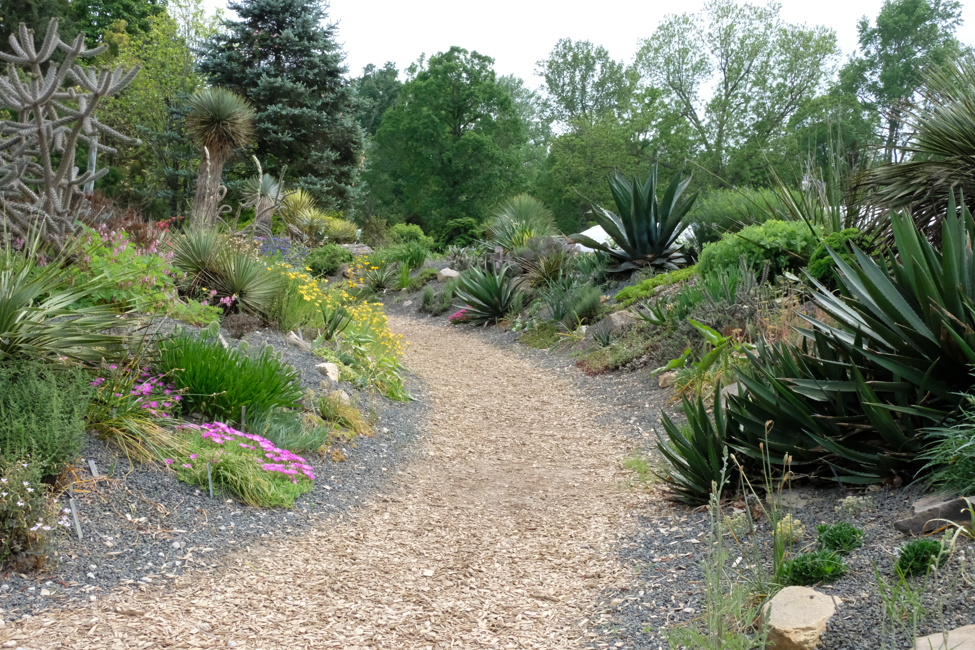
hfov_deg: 50.7
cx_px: 488
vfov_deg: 35.1
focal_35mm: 38
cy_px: 325
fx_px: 1029
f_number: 16
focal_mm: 25.4
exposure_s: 1/1100
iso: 6400
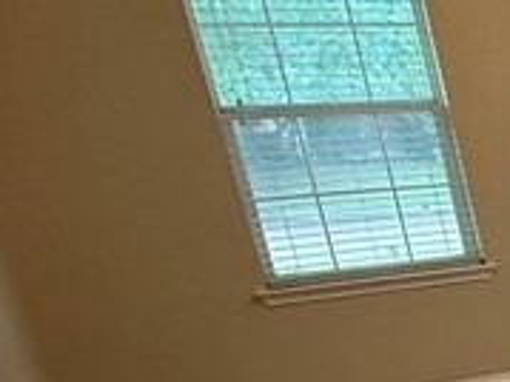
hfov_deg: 15.4
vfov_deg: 17.4
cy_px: 479
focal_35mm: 80
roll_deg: +1.9
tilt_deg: -18.9
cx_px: 1185
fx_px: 1178
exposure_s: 1/60
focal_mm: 2.22
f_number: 2.2
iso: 400
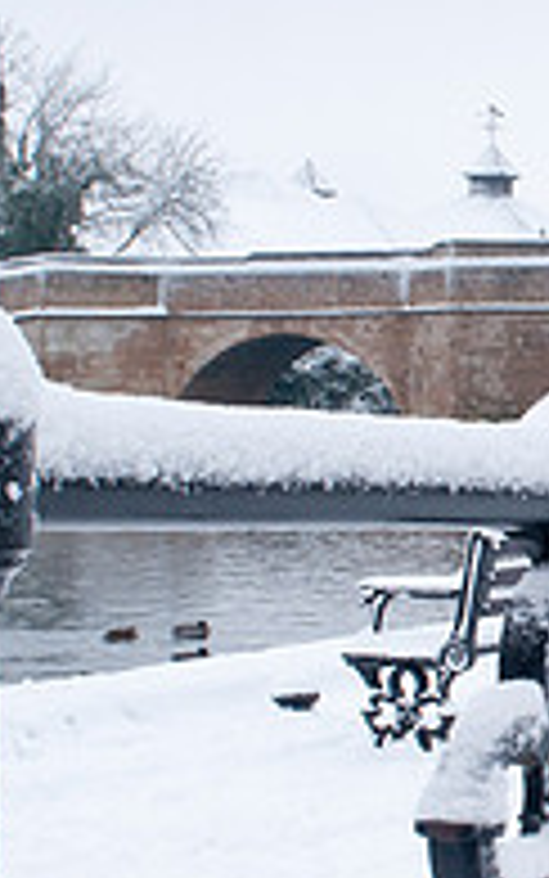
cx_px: 822
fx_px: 2966
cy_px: 443
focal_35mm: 124
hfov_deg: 10.2
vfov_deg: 16.8
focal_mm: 24
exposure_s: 1/8
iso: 200
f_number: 16
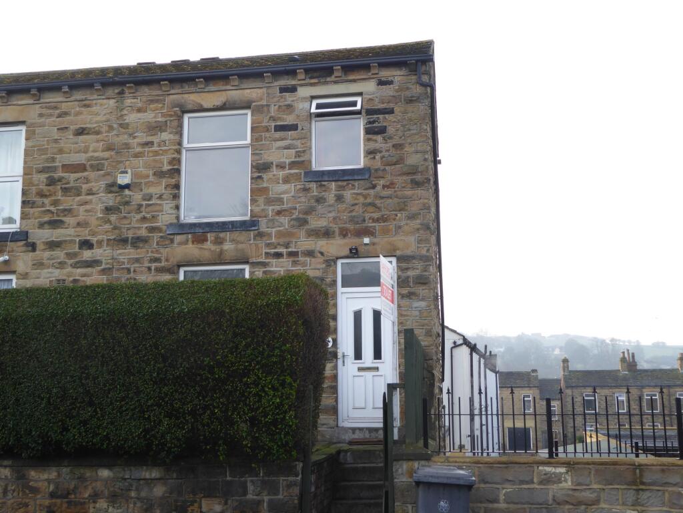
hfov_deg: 46.8
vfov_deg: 36.0
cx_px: 342
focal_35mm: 40
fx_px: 789
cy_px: 256
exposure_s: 1/125
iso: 100
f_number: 3.8
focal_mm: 7.2
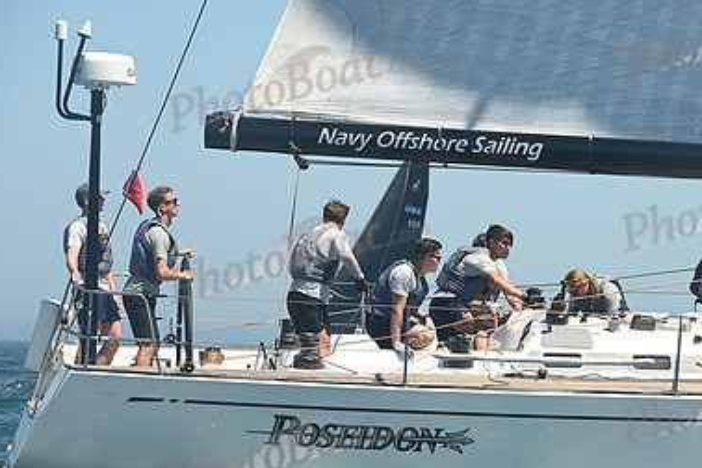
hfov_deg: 9.9
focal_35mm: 207
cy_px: 326
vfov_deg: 6.6
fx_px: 4036
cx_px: 527
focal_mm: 135
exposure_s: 1/1000
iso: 320
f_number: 6.3
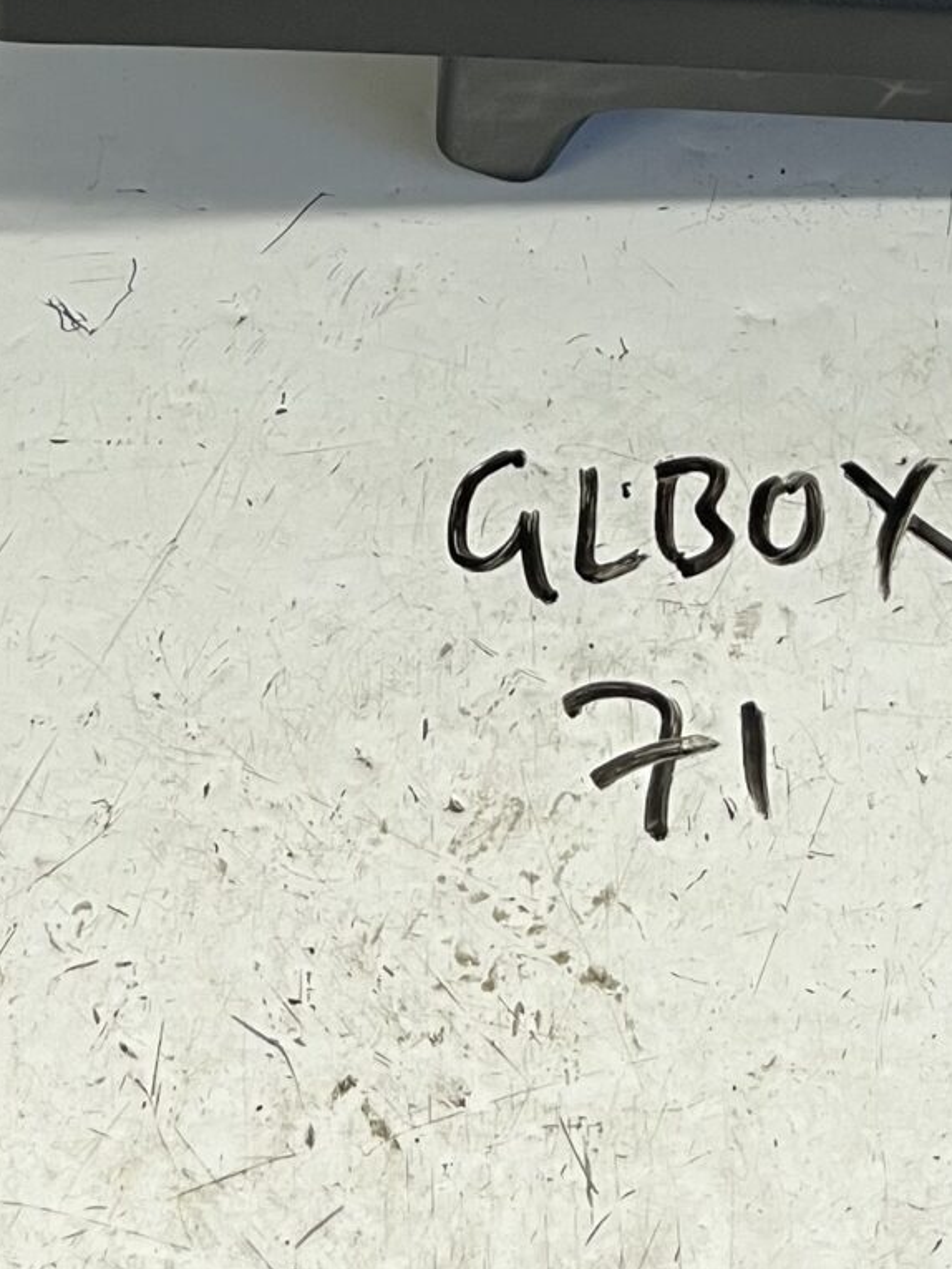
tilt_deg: -43.5
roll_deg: +1.5
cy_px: -398
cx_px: 707
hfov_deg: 16.9
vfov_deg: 20.5
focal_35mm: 87
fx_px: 3189
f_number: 1.6
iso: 80
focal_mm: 5.1
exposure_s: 1/50
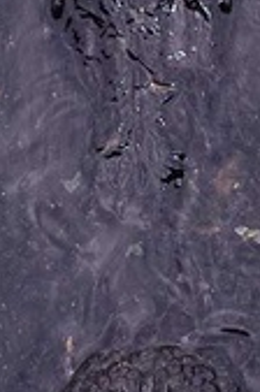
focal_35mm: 596
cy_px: -70
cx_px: 131
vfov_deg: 3.5
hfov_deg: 2.3
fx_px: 6482
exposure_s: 1/180
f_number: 6.3
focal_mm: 105
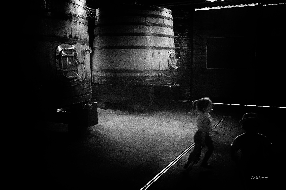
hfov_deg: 54.4
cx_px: 143
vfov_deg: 37.9
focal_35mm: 35
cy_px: 95
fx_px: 278
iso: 2000
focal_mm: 23
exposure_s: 1/34
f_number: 2.8
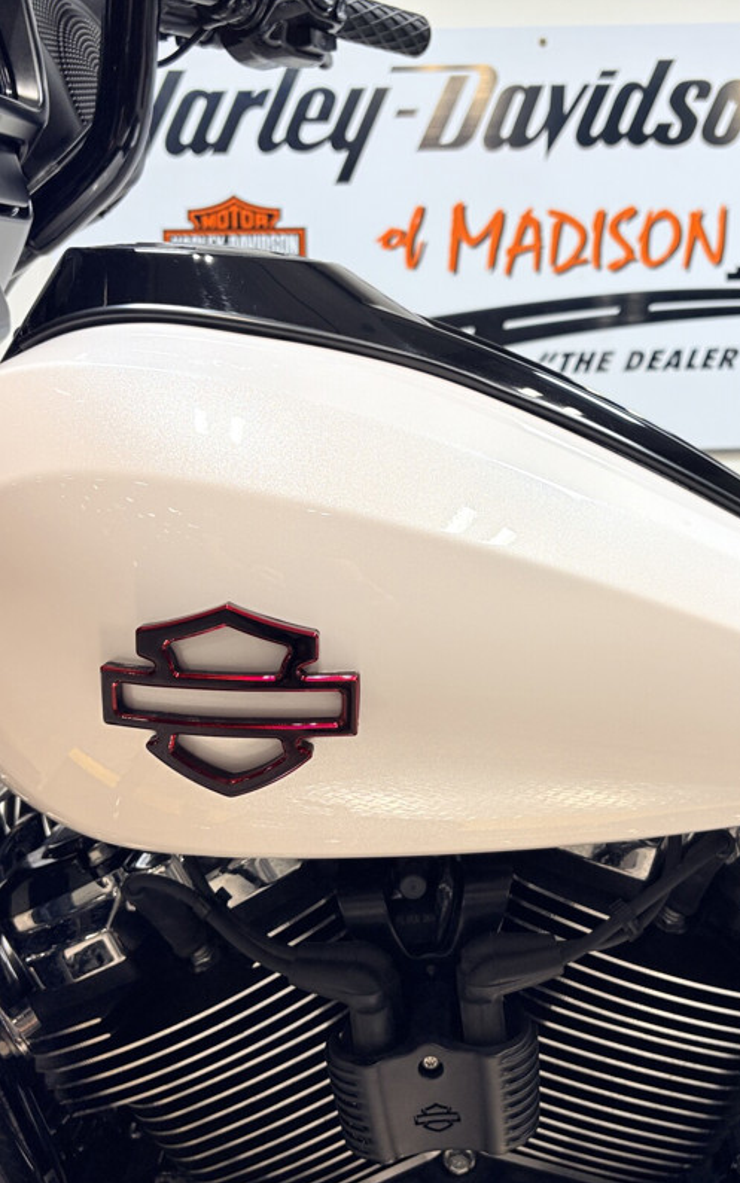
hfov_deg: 34.2
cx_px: 473
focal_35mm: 37
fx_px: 1194
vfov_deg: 52.7
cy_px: 591
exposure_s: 1/130
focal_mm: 5.96
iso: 32
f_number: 1.6
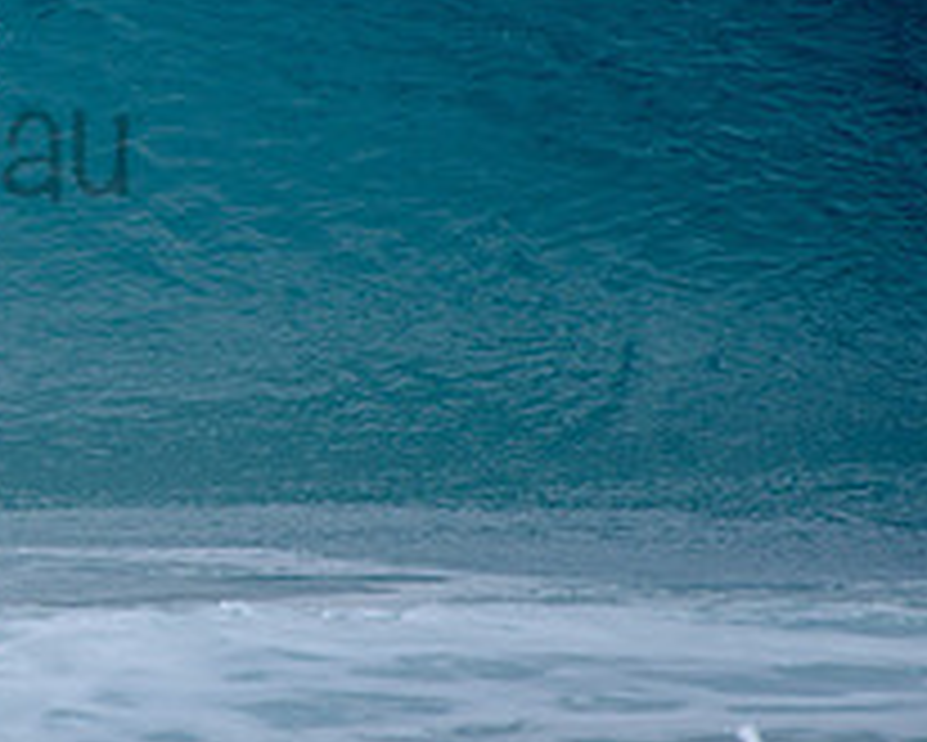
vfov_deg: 1.2
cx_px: -346
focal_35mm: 1347
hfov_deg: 1.4
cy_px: 92
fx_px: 36973
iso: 125
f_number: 5.6
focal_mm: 500
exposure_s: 1/800
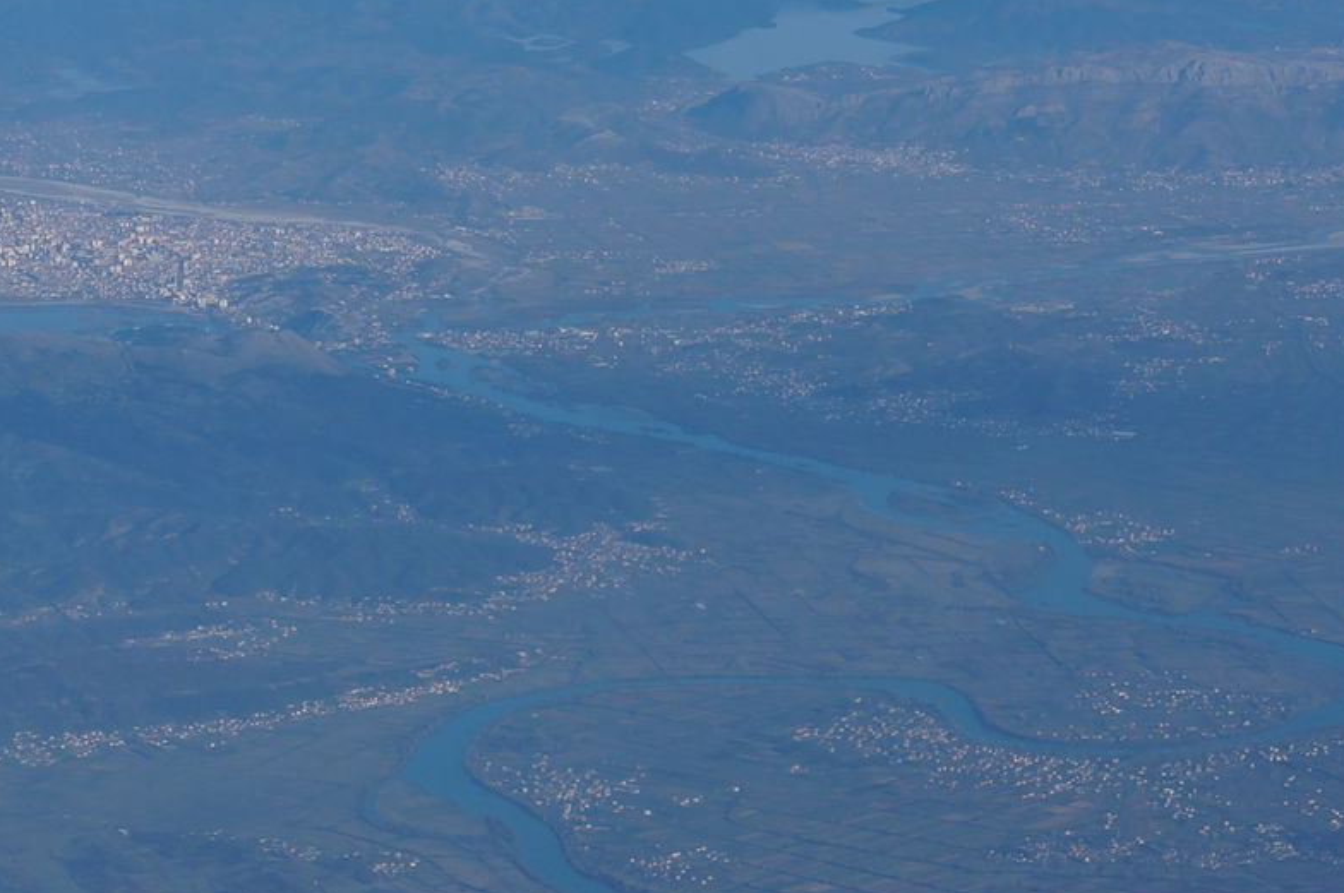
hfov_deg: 12.4
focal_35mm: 165
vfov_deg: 8.3
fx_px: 6162
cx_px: 873
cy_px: 749
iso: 100
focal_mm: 45
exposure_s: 1/200
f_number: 13
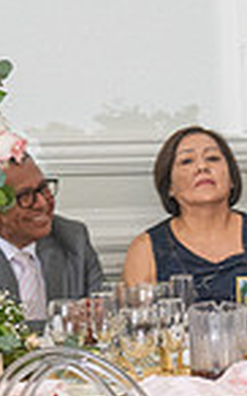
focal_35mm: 236
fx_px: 2547
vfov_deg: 8.8
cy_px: 396
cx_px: 695
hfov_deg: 5.3
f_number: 3.5
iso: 500
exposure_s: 1/200
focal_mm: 35
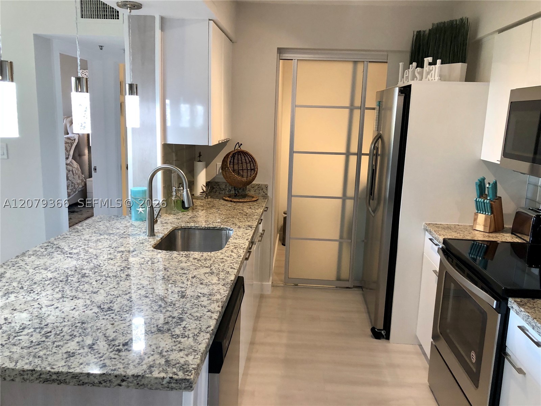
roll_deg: -2.1
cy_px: 203
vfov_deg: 49.7
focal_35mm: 28
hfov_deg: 63.4
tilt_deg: -11.6
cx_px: 270
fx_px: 438
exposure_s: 1/30
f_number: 1.8
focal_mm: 4
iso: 40
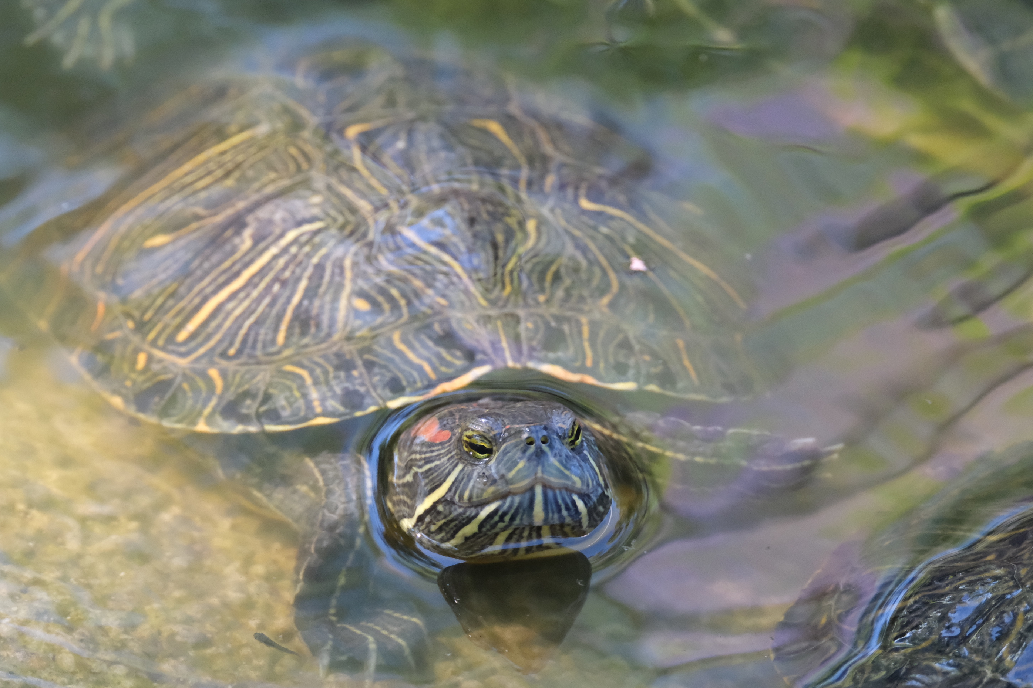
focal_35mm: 491
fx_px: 14087
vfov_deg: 2.8
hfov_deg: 4.2
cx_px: 448
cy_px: 448
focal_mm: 238
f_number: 6.4
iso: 4000
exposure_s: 1/350
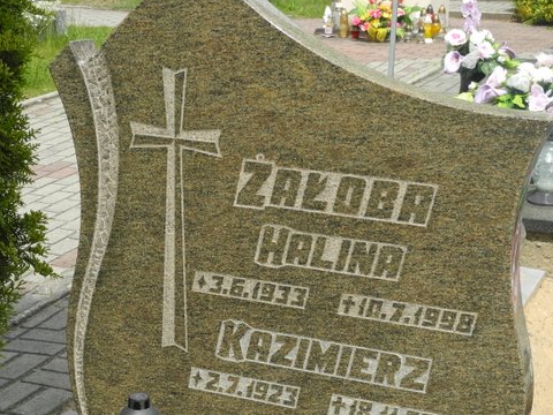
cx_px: 275
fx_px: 1198
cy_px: 277
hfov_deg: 26.0
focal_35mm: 75
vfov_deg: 19.6
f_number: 3.2
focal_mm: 9.7
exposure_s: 1/1000
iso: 100
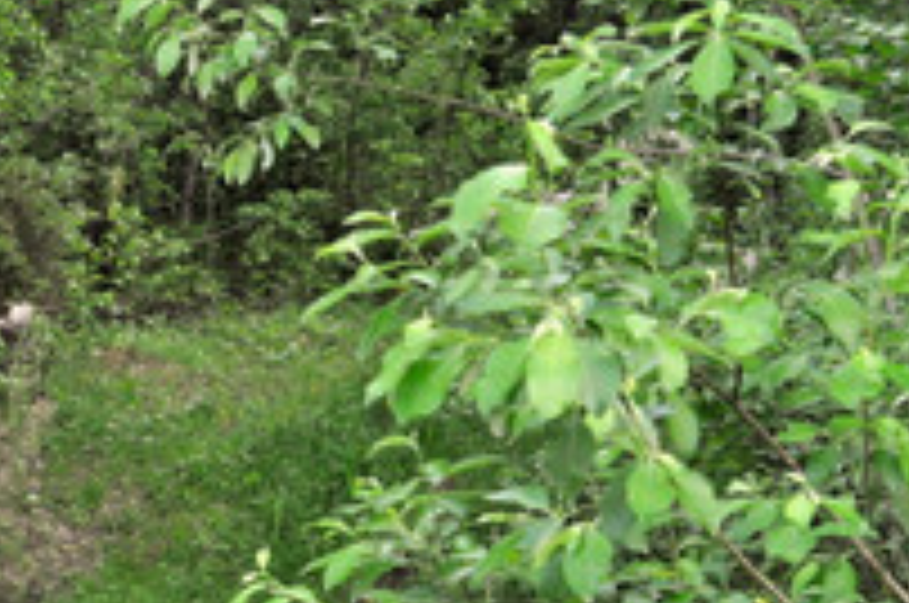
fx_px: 3283
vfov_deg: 10.5
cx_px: -112
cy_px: 356
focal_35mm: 130
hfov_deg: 15.3
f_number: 7.1
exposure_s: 1/160
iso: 1600
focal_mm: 35
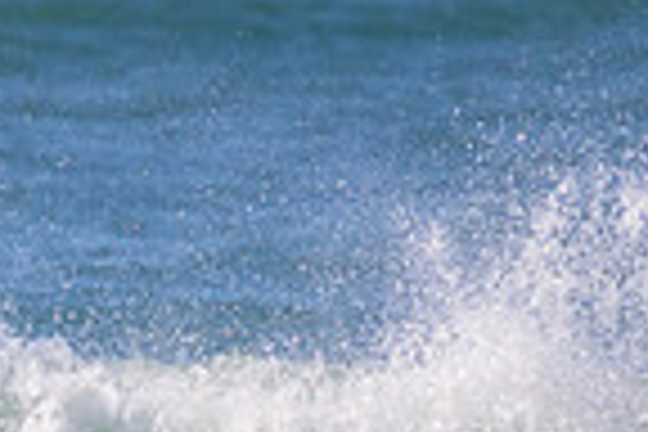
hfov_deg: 0.6
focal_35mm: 3216
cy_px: 758
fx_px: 57883
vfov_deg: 0.4
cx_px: -58
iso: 1400
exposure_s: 1/2000
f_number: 11
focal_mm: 800
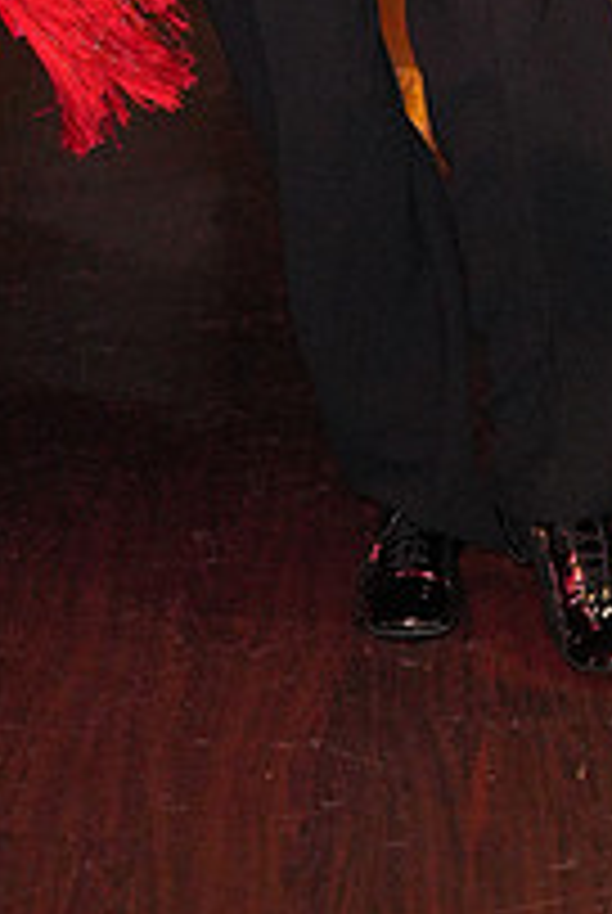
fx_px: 3990
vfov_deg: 12.6
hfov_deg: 8.7
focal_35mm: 157
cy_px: -293
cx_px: 70
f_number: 4
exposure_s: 1/200
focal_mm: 55
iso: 4000
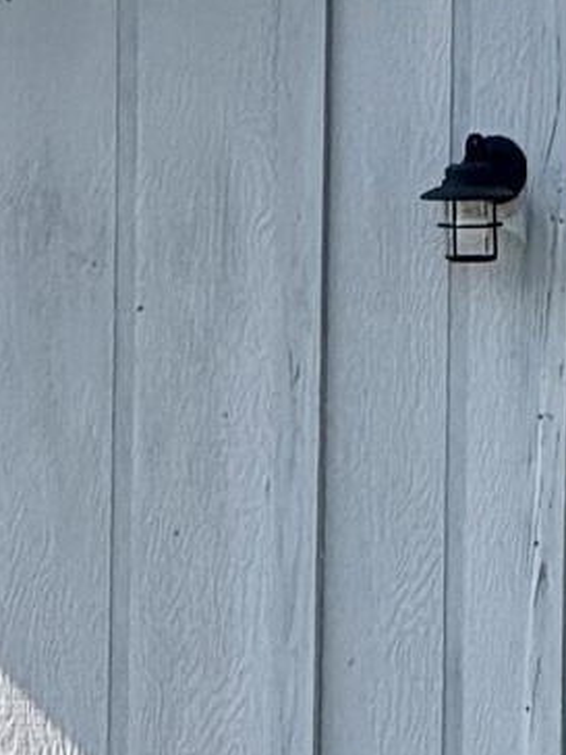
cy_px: 906
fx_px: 16547
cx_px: 1290
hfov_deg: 2.0
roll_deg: -0.7
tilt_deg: +0.0
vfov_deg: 2.6
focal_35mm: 759
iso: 50
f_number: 2.8
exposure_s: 1/1018
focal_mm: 15.66
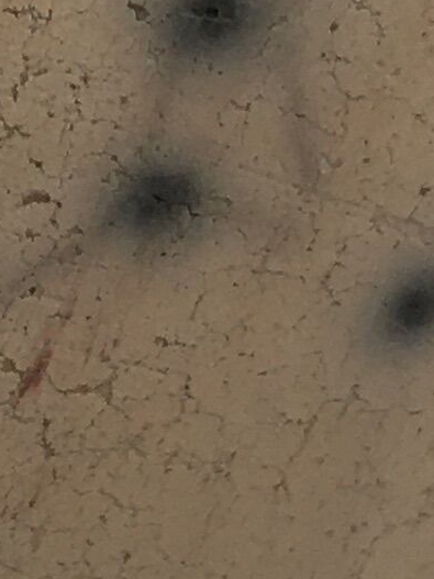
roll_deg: +16.5
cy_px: -819
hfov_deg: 6.6
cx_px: -182
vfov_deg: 8.2
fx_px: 3713
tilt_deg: -35.2
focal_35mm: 222
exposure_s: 1/166
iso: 25
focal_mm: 4.15
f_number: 2.2
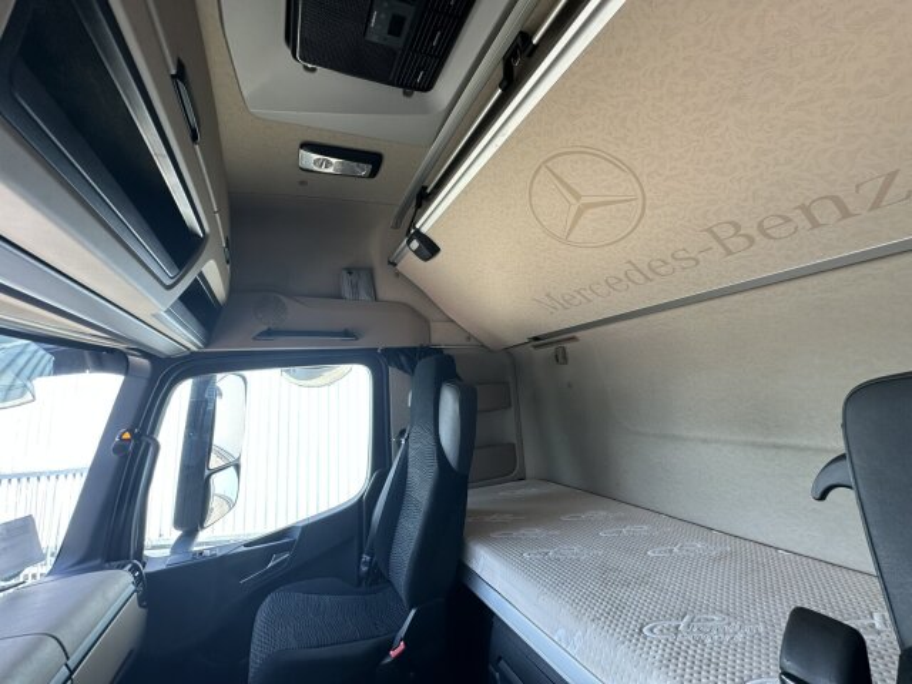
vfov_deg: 85.7
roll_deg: +3.3
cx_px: 456
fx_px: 369
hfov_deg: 102.1
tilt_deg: +9.7
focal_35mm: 14
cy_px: 342
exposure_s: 1/99
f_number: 2.2
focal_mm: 2.22
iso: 80
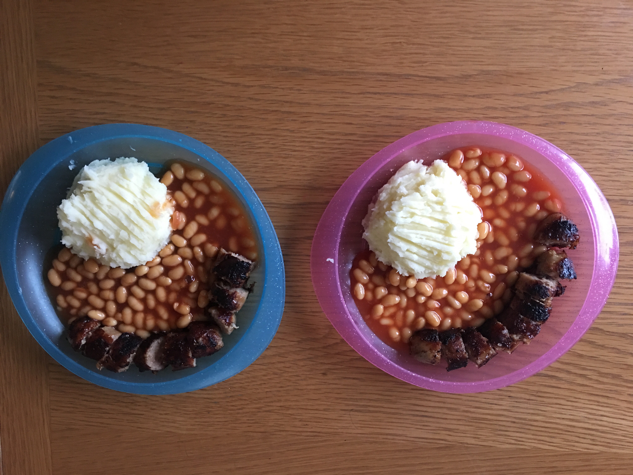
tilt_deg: -82.1
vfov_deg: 48.2
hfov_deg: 61.7
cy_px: 238
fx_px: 530
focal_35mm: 29
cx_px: 316
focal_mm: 4.15
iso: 80
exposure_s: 1/10
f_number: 2.2
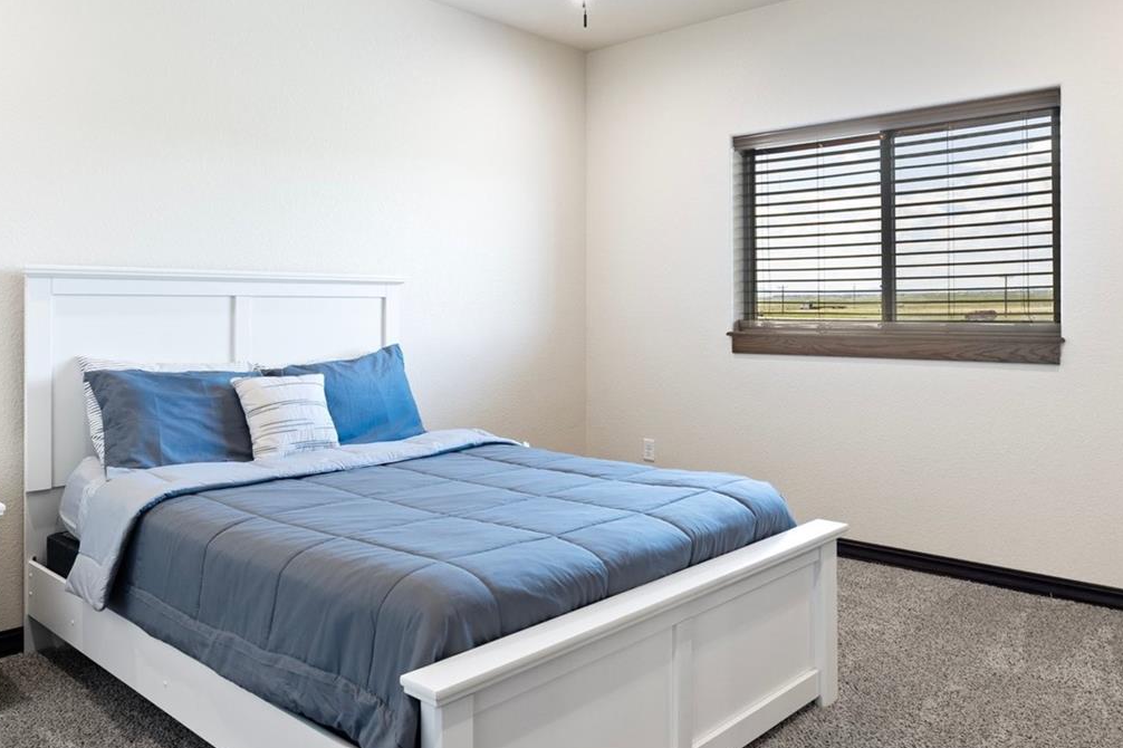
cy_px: 296
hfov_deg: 63.6
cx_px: 513
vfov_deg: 44.7
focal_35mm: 29
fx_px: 904
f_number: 9
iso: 200
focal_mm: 18
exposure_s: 1/3
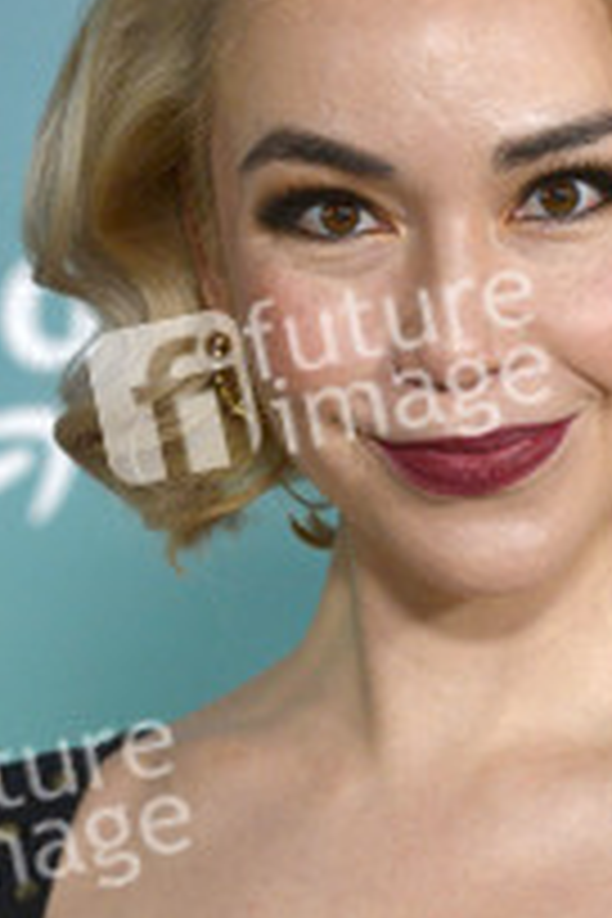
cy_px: 603
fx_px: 8491
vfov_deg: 6.2
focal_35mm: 333
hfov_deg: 4.1
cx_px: 452
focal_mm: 170
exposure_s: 1/400
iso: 2000
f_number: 6.3
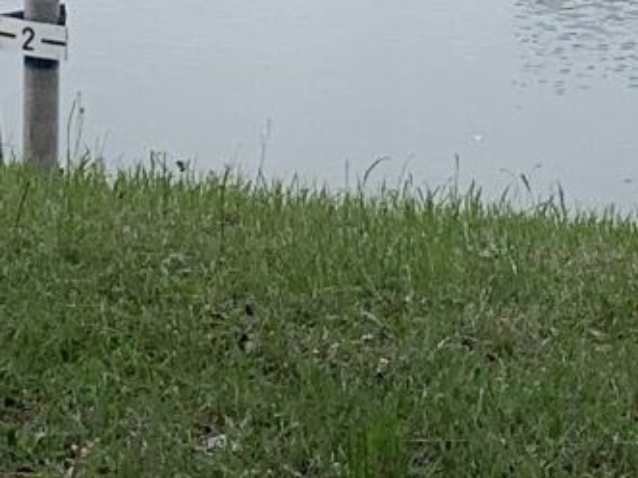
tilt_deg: -2.7
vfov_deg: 6.8
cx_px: 185
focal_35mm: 201
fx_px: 3703
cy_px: -850
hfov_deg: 9.8
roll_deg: -0.8
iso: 25
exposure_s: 1/1368
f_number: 1.8
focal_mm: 4.25
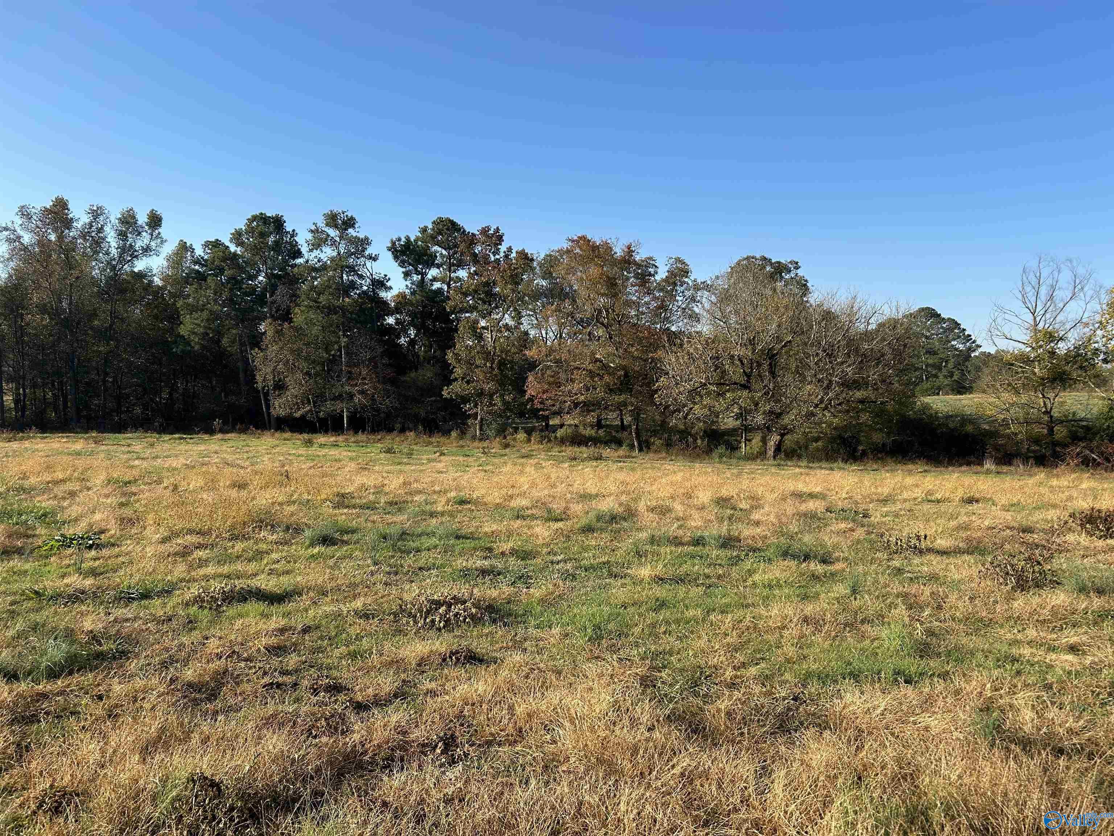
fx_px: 837
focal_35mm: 26
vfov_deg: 53.1
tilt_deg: -3.3
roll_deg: -0.3
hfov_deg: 67.3
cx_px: 557
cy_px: 418
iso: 50
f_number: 1.5
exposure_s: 1/2404
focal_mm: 5.7
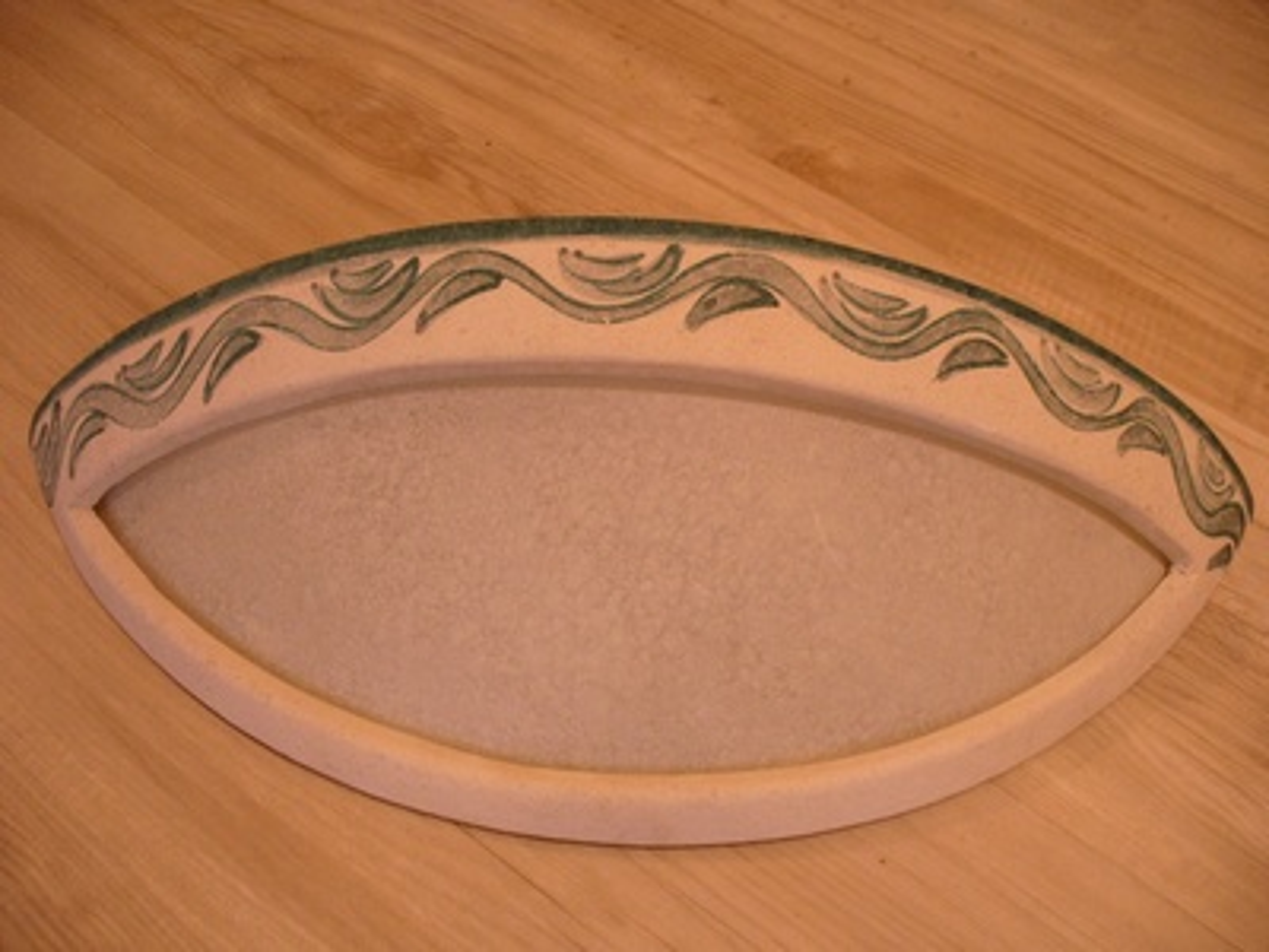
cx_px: 634
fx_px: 1356
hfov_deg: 50.1
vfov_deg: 38.7
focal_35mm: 37
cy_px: 476
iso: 200
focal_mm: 6.1
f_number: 2.8
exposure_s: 1/25
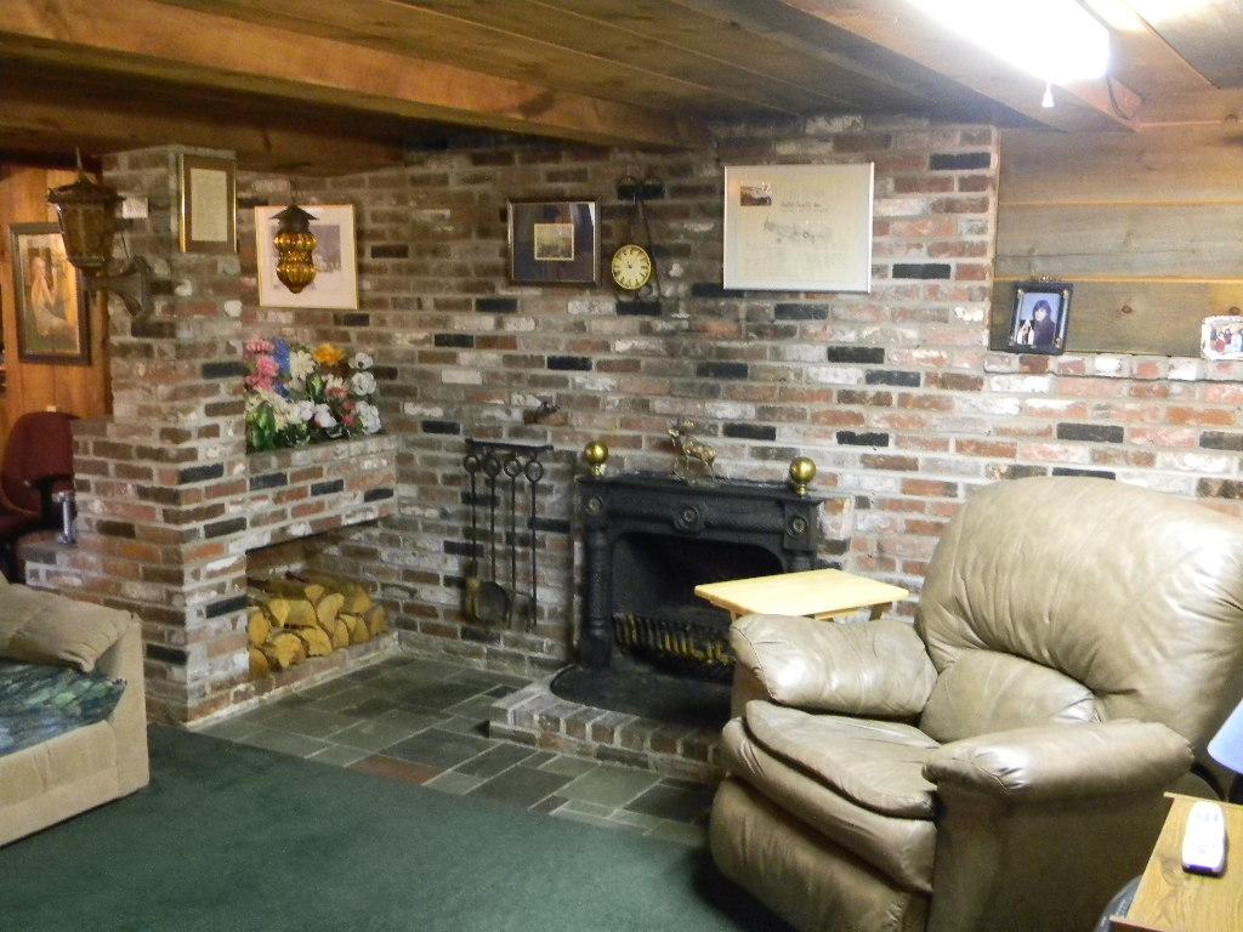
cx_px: 622
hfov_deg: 51.4
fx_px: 1293
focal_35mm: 36
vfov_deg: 39.7
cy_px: 466
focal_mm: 6.4
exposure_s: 1/1.7
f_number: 3.7
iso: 200
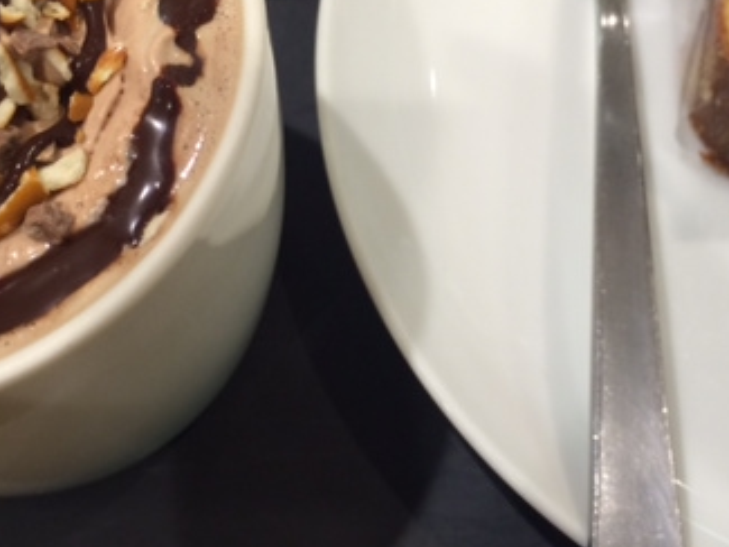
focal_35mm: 59
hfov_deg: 32.7
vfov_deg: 24.6
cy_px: 150
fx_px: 1243
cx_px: 359
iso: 80
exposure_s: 1/30
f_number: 2.2
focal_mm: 4.12
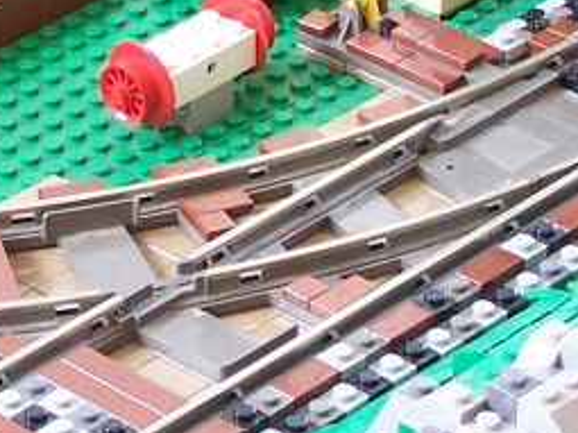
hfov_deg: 7.7
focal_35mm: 257
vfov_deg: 5.8
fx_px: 4289
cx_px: -70
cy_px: 11
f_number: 3.2
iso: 80
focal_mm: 10.7
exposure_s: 1/8
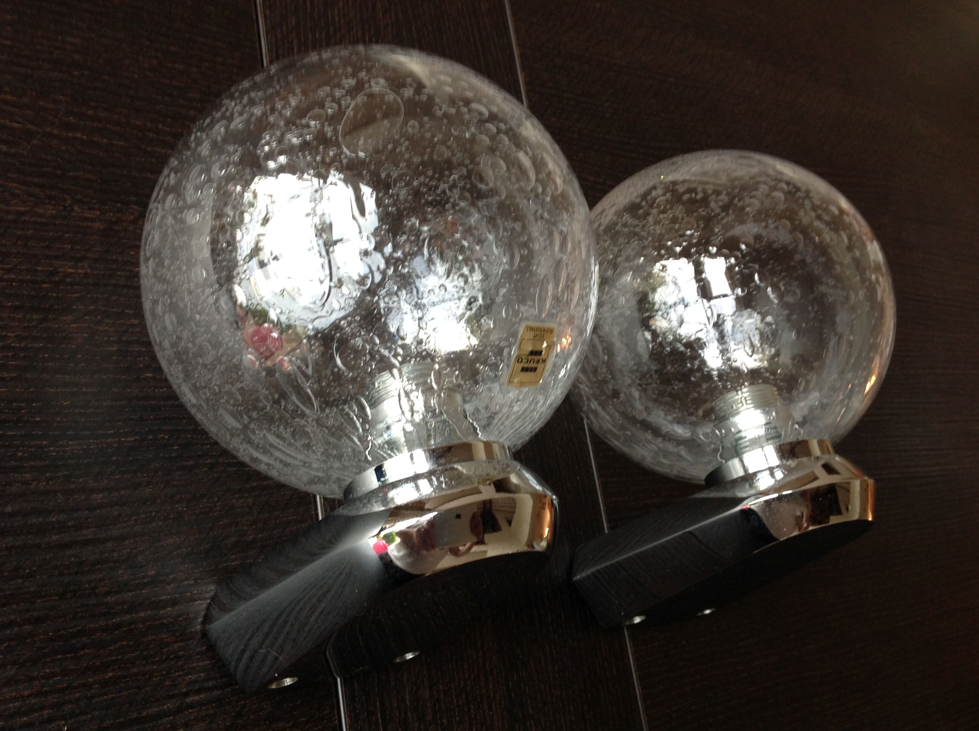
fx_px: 988
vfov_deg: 40.6
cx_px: 490
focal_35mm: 35
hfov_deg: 52.7
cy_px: 366
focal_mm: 4.28
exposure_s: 1/15
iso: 80
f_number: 2.4
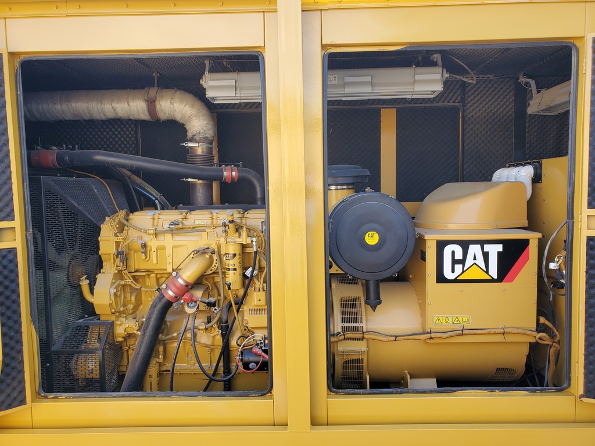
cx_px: 298
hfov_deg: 67.3
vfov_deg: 53.1
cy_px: 223
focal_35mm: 26
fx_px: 447
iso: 50
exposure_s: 1/143
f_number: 2.4
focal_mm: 4.3
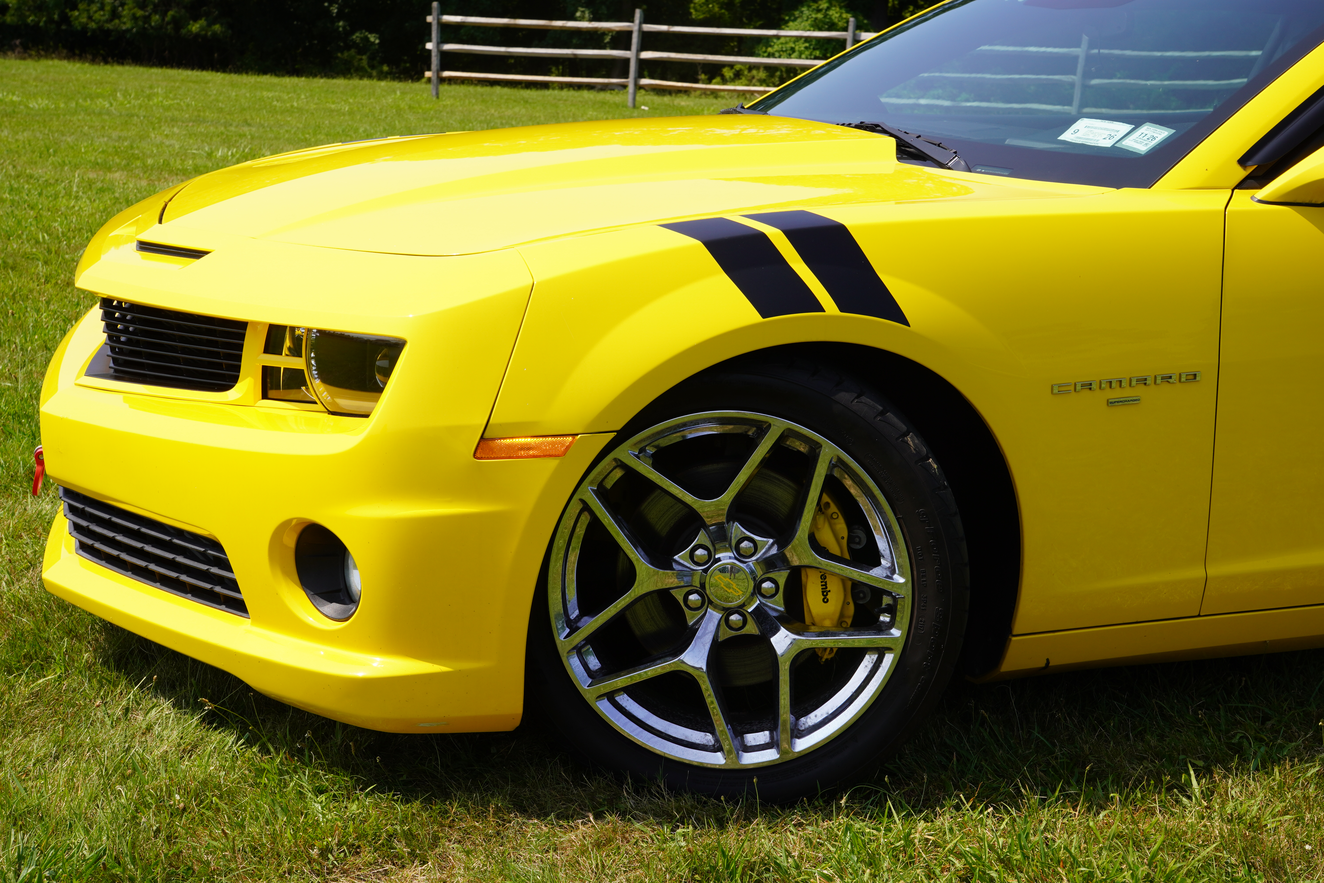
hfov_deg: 32.4
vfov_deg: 21.9
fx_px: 2278
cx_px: 662
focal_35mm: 62
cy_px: 442
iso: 100
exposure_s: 1/160
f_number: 9
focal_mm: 41.3
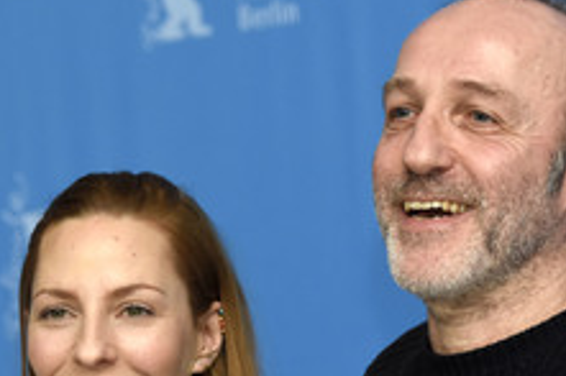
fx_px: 5043
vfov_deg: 4.3
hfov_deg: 6.4
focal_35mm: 321
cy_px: 330
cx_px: 140
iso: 800
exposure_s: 1/320
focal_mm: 105
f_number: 3.2
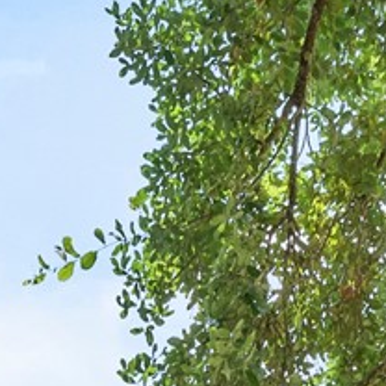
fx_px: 1678
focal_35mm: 133
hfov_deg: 13.0
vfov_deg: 9.8
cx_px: 59
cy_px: 1177
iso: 100
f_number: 8
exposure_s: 1/80
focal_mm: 15
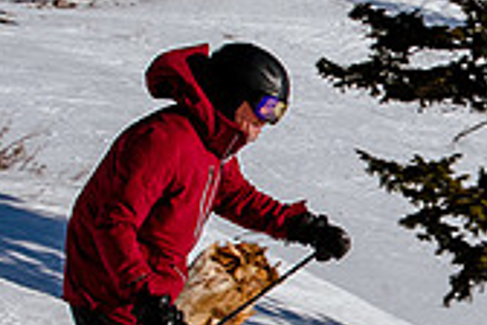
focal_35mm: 219
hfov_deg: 9.3
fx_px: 2962
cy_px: 224
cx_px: 561
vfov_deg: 6.3
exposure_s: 1/1000
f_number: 9
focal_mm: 32
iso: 160
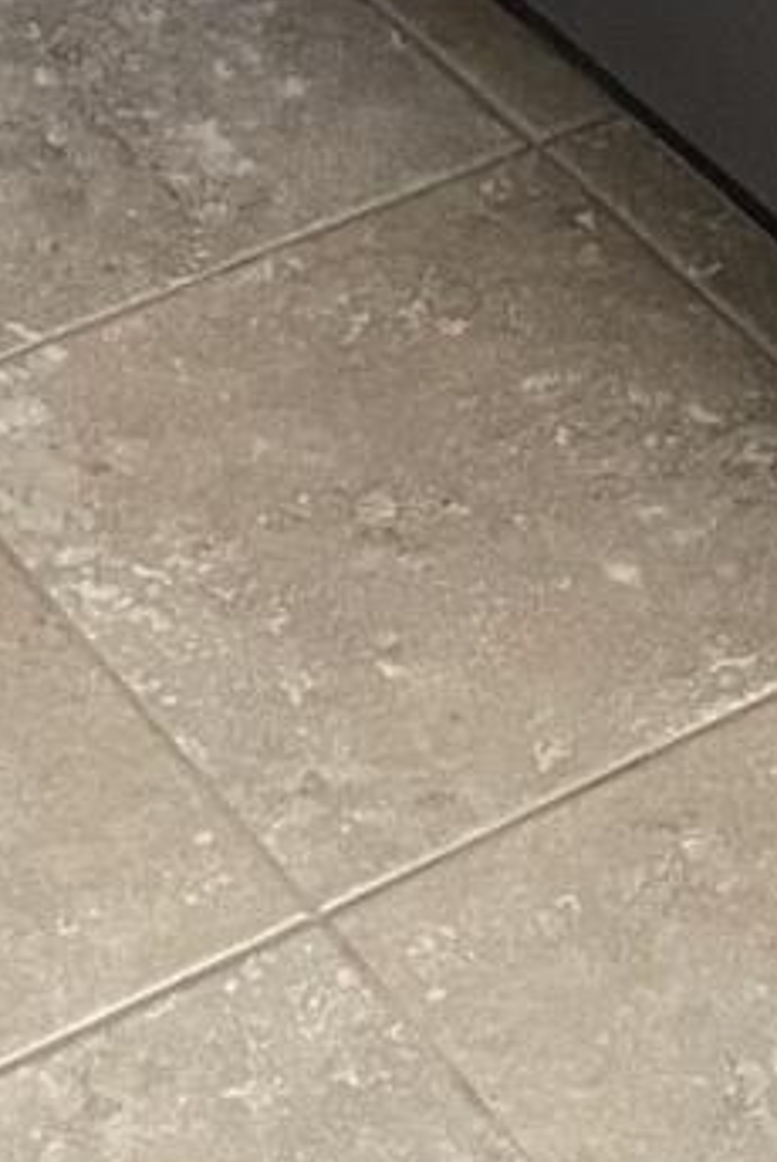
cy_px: -1848
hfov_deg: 8.8
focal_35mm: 157
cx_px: 304
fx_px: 5072
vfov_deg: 10.7
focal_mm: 4.2
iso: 400
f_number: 1.6
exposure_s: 1/60
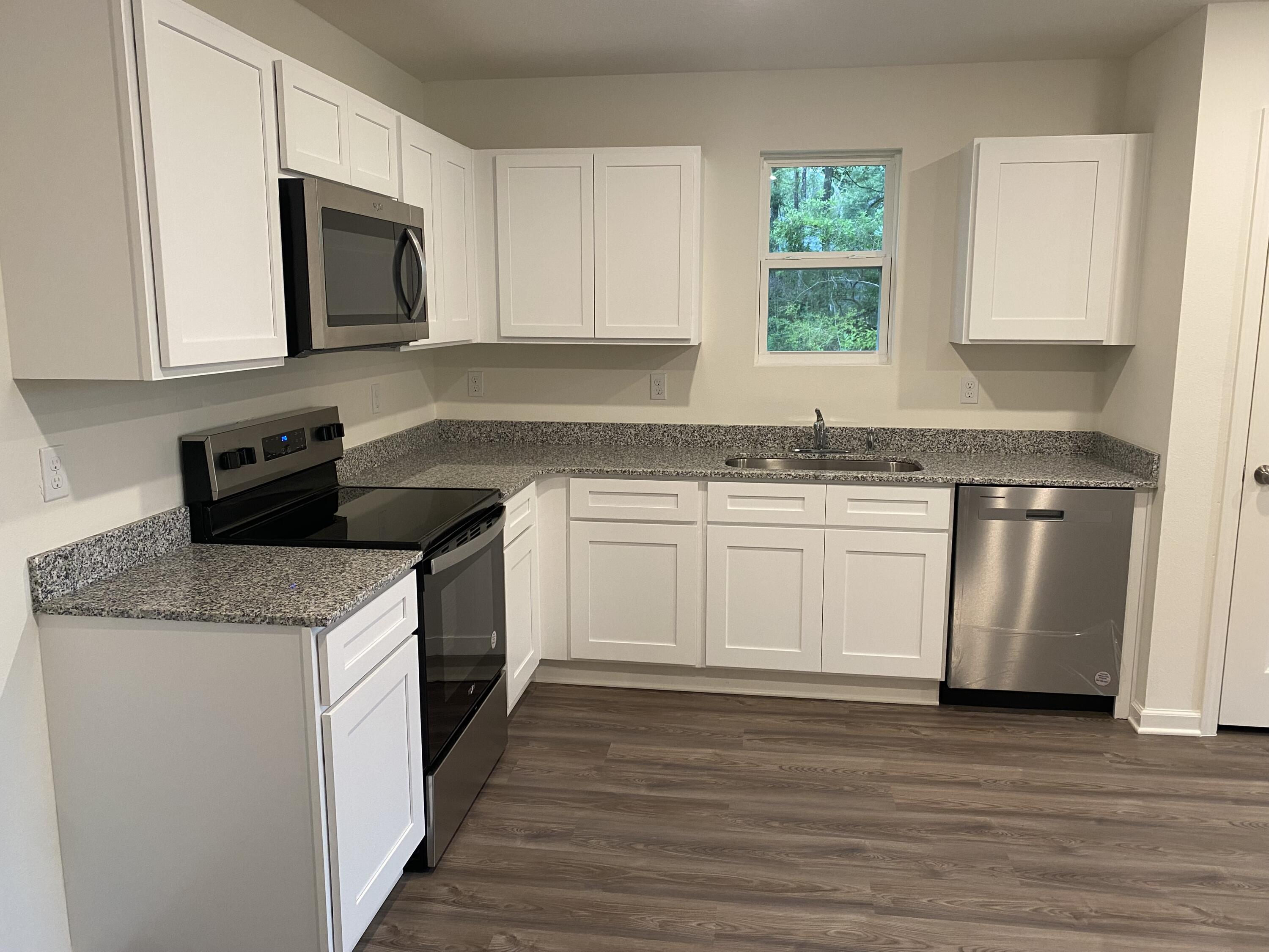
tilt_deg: -10.1
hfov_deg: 67.3
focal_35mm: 26
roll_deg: -0.2
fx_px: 953
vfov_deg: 53.1
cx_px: 634
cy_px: 476
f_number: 1.8
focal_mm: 4.25
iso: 160
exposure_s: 1/60
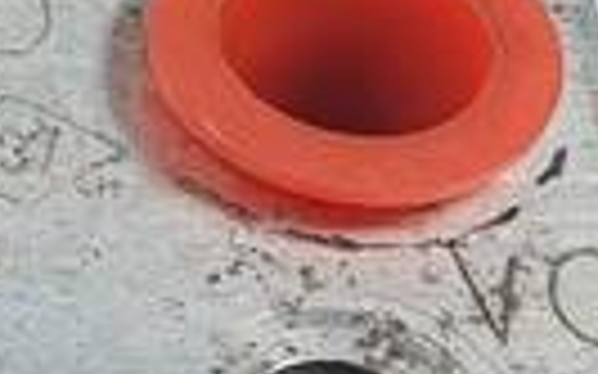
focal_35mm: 133
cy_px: 376
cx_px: -679
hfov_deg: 13.1
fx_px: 2167
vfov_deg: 9.8
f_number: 2.4
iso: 50
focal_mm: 4.3
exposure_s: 1/122
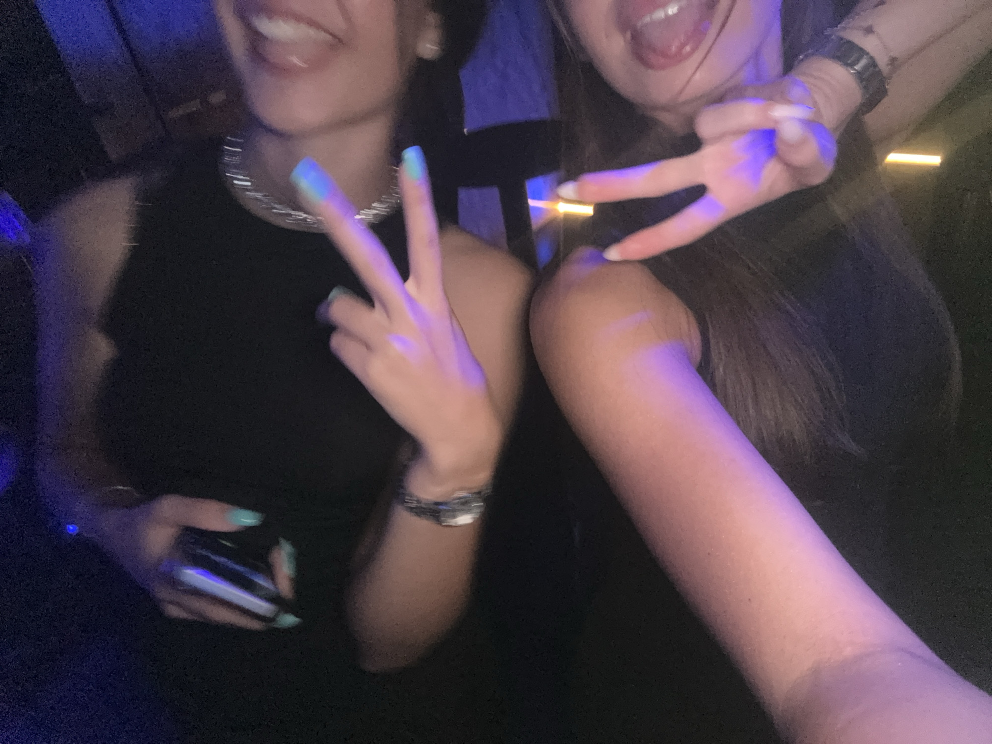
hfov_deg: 73.9
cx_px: 496
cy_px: 372
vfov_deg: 58.9
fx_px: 659
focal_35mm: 23
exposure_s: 1/22
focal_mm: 2.69
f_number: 1.9
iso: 320
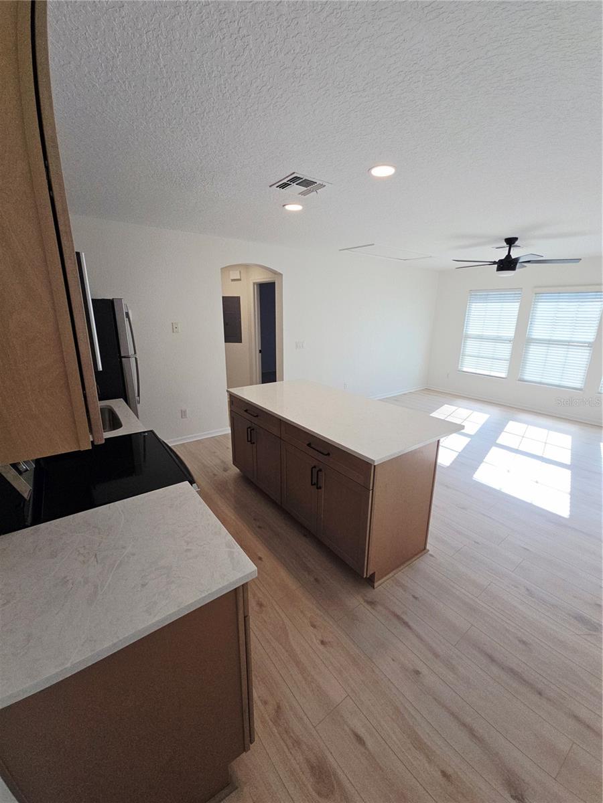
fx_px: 302
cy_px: 402
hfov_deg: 89.9
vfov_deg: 106.2
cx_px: 302
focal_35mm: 13
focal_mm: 2.2
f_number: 2.2
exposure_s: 1/232
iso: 50
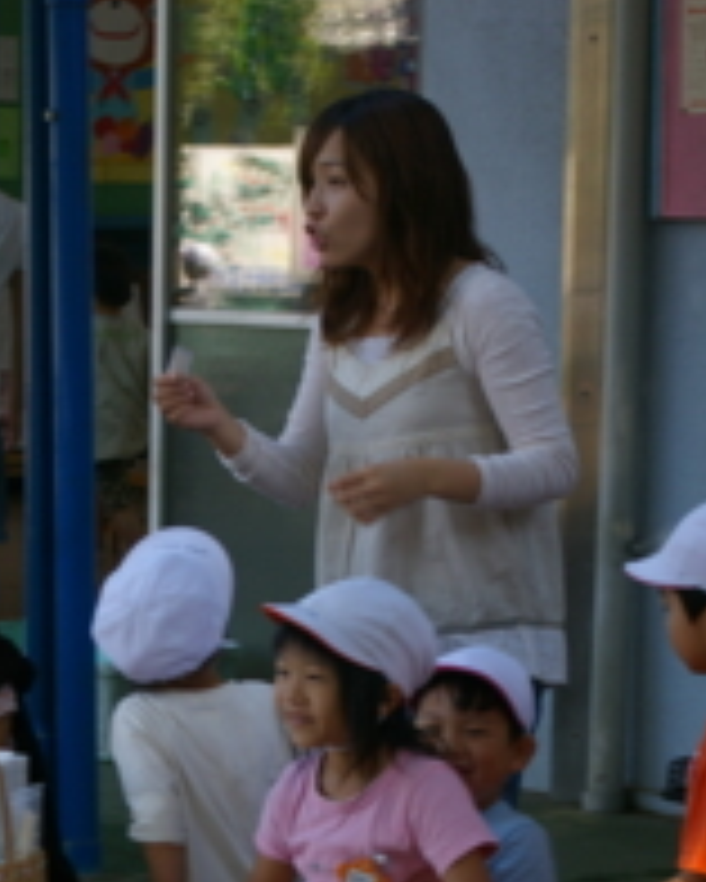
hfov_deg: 9.8
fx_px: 4122
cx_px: 139
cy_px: 578
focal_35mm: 158
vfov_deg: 12.2
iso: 200
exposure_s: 1/90
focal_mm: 55
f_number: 5.6
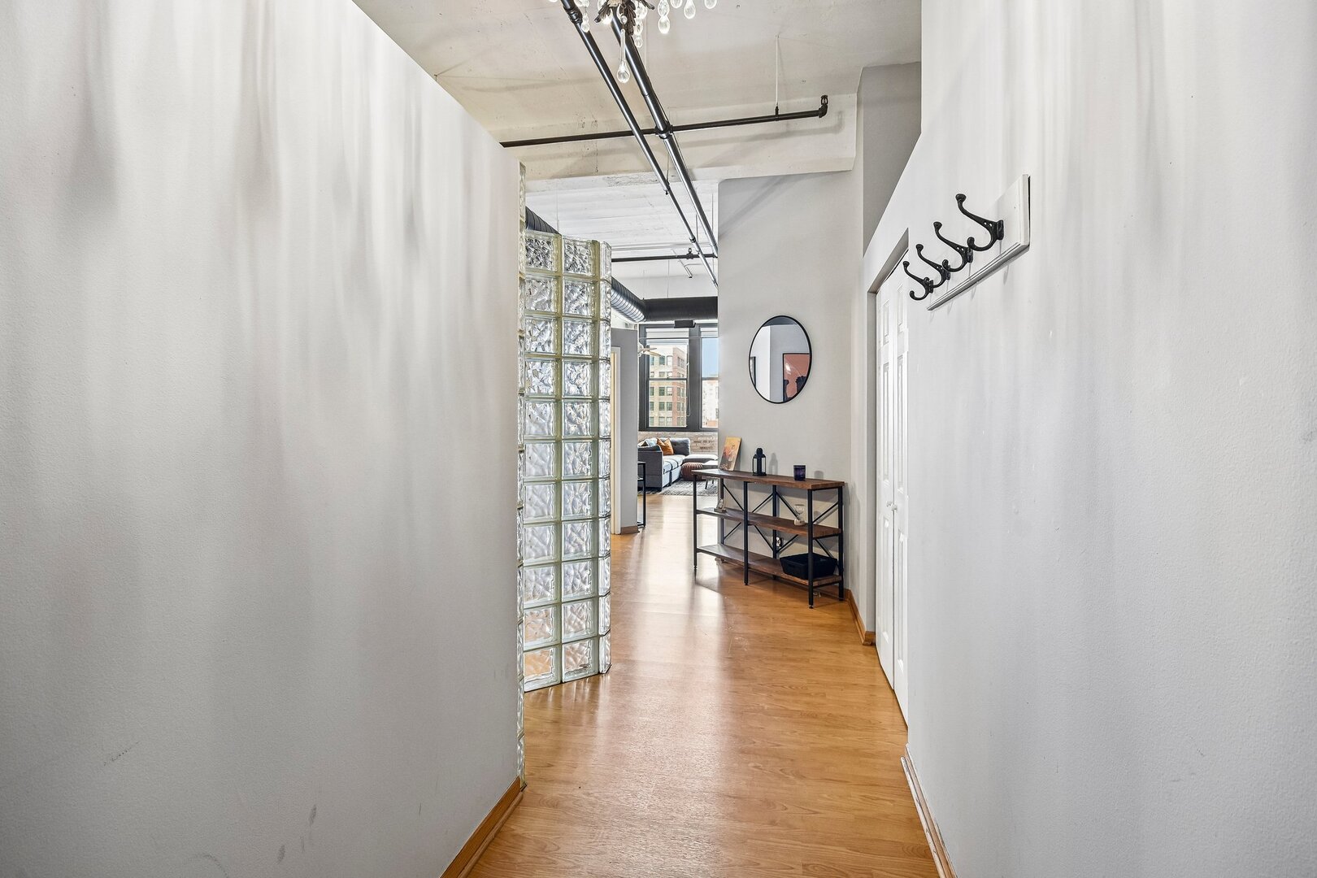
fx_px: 549
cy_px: 439
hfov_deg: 100.4
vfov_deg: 77.3
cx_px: 658
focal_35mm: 15
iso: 400
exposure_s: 1/5
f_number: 8
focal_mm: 10
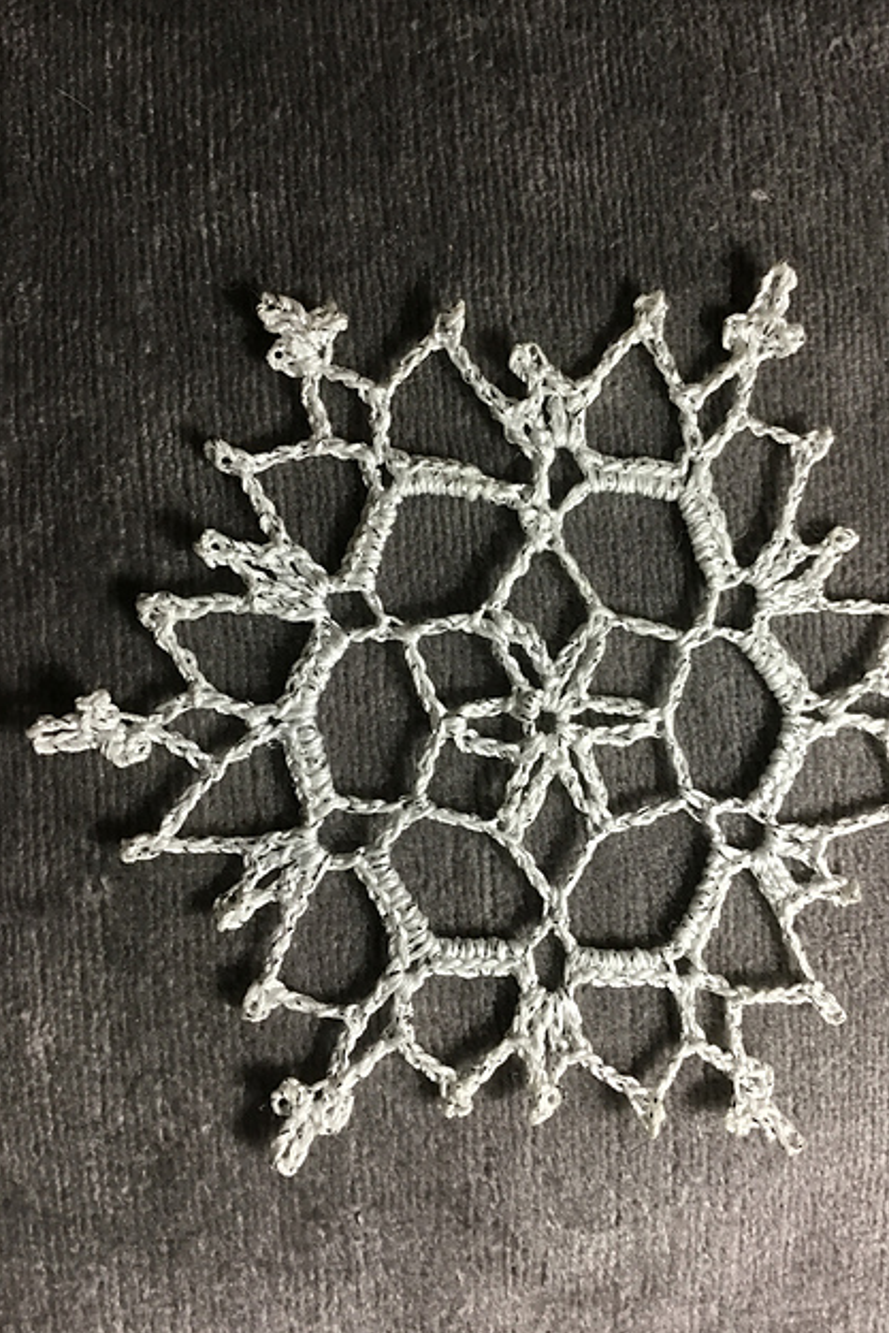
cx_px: 501
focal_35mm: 33
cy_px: 678
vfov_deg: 57.2
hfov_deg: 39.9
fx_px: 1222
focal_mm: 3.3
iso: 64
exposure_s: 1/30
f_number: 2.4
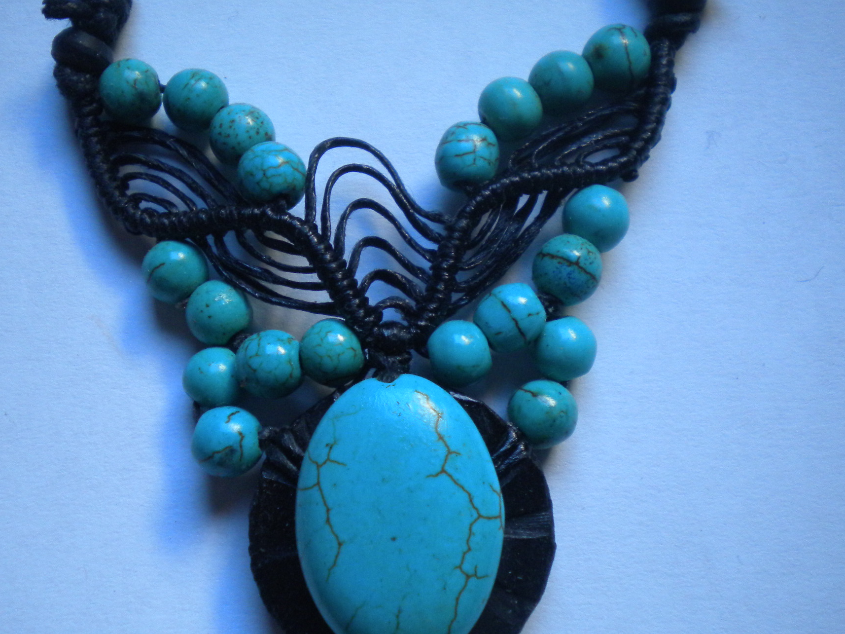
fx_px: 1196
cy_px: 351
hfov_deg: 38.9
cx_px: 385
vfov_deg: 29.6
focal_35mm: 49
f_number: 3.5
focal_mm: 7.4
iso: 248
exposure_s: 1/59.2
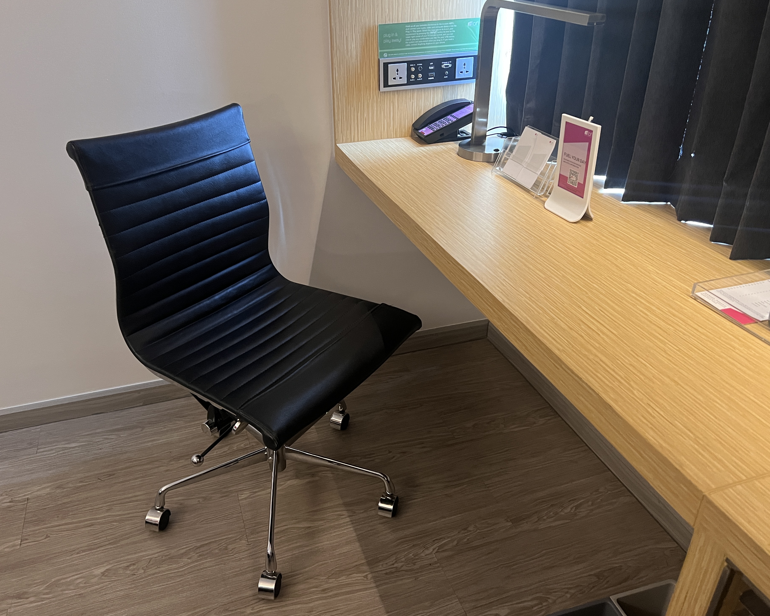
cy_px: 299
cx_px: 356
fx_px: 638
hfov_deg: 62.1
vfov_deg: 51.5
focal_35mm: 28
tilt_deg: -28.1
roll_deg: +1.2
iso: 500
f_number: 1.5
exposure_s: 1/50
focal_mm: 5.7
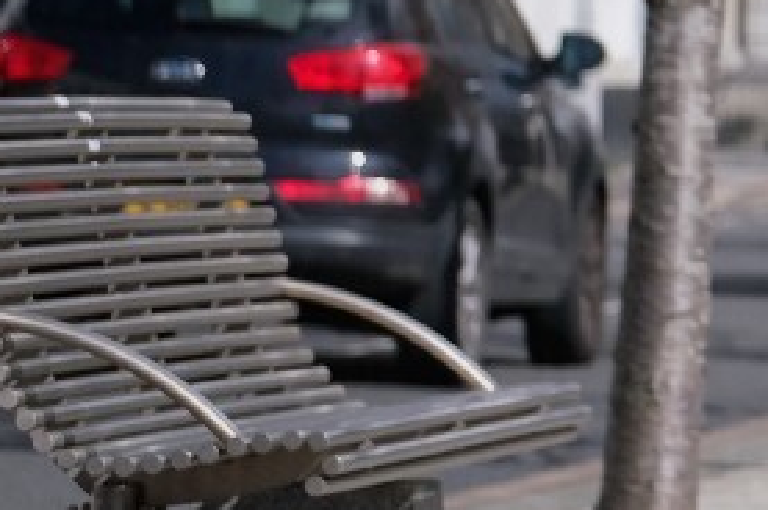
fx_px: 5199
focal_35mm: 244
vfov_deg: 5.6
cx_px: 1137
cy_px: -202
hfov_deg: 8.3
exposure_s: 1/6000
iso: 400
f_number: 2.8
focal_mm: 50
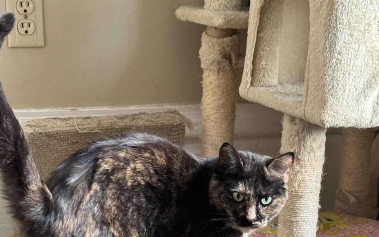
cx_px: 198
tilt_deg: -15.6
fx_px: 857
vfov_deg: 15.6
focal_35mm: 83
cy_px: 192
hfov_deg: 24.9
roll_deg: -2.4
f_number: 1.78
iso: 250
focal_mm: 6.76
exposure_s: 1/60
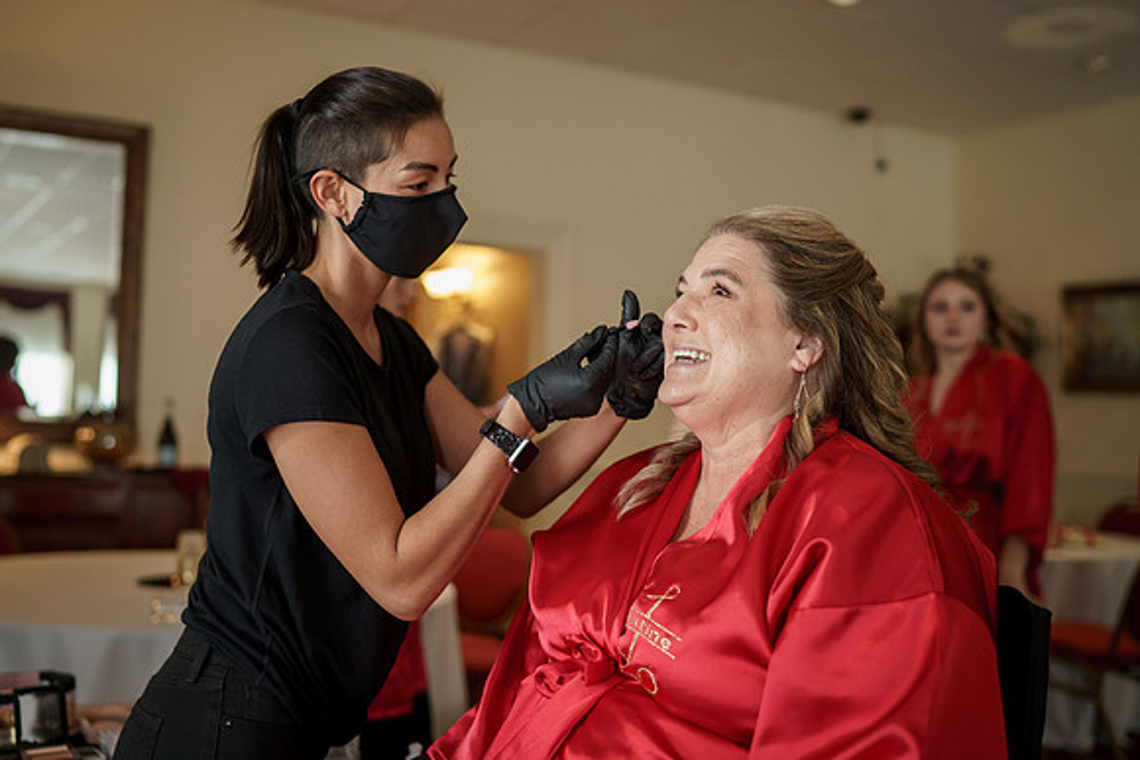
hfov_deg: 50.3
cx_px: 518
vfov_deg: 34.9
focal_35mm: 38
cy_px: 359
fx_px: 1211
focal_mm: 35
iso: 1250
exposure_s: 1/200
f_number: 2
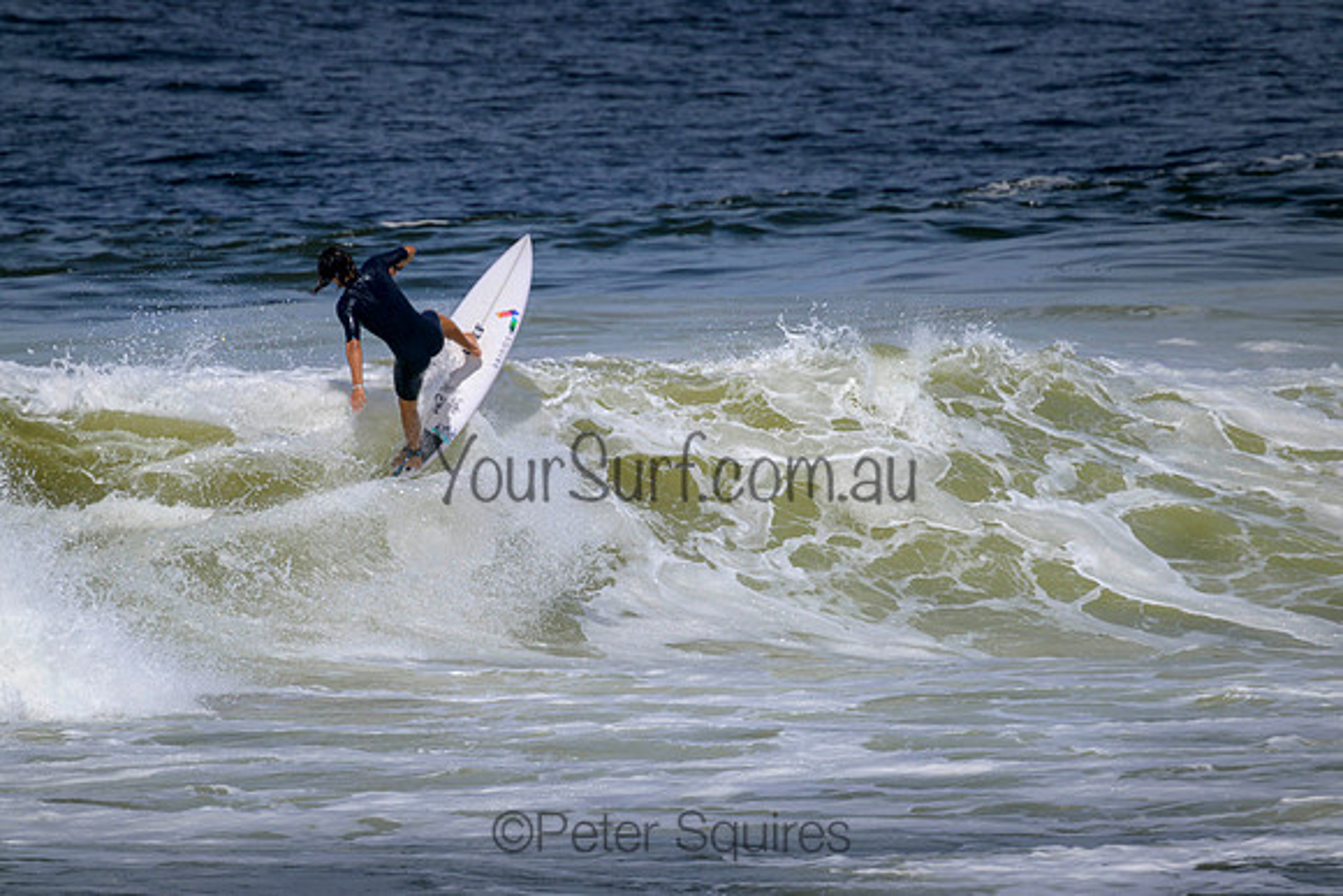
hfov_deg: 2.6
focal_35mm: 800
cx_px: 672
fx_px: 29850
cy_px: 448
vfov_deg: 1.7
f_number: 11
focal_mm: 800
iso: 360
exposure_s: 1/2000
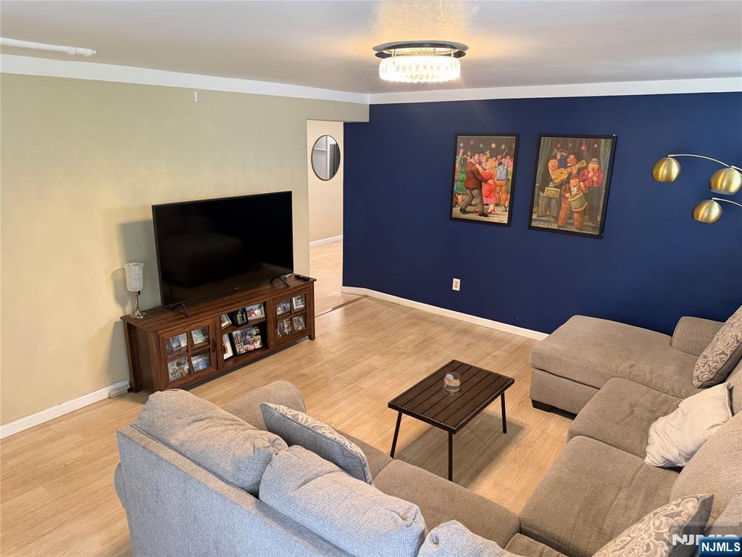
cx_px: 371
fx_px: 514
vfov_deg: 56.8
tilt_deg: -15.2
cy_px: 278
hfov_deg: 71.6
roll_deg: -0.6
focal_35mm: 24
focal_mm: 6.76
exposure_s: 1/60
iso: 400
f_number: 1.78
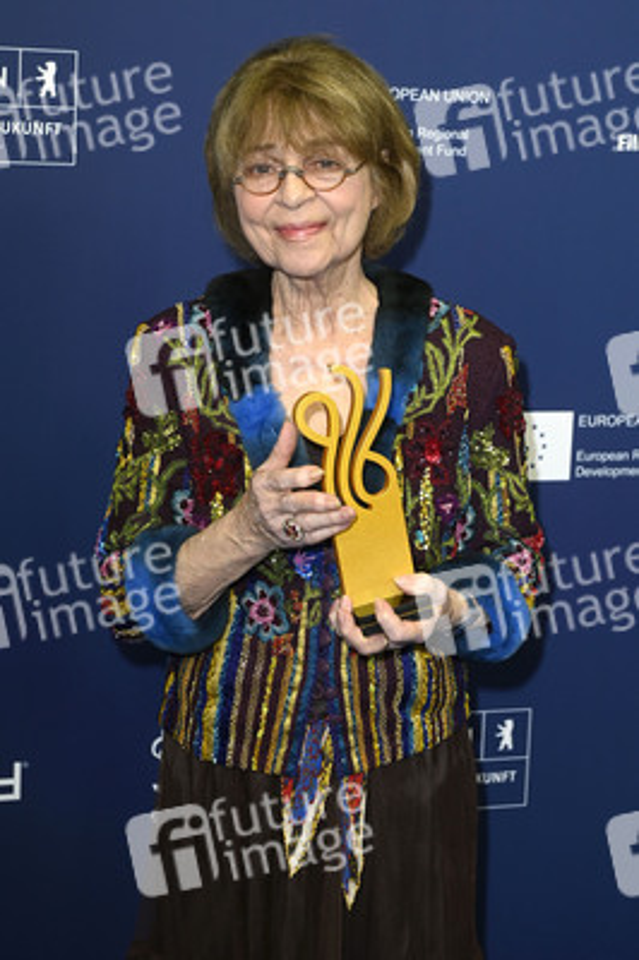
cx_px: 320
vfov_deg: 28.9
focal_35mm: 70
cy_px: 480
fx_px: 1867
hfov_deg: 19.4
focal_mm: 70
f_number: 5.6
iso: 1000
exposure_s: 1/250
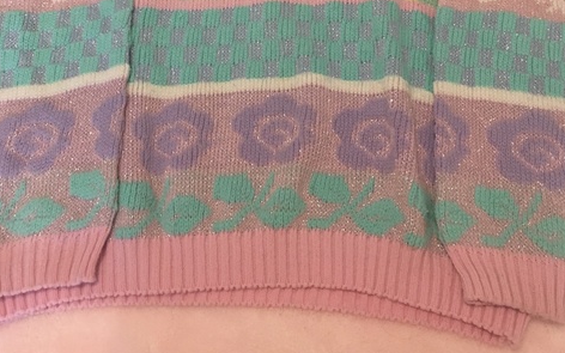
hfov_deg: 47.2
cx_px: 286
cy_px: 20
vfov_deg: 29.0
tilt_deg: -64.0
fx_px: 647
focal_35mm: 42
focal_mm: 4.15
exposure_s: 1/30
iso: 160
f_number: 2.2
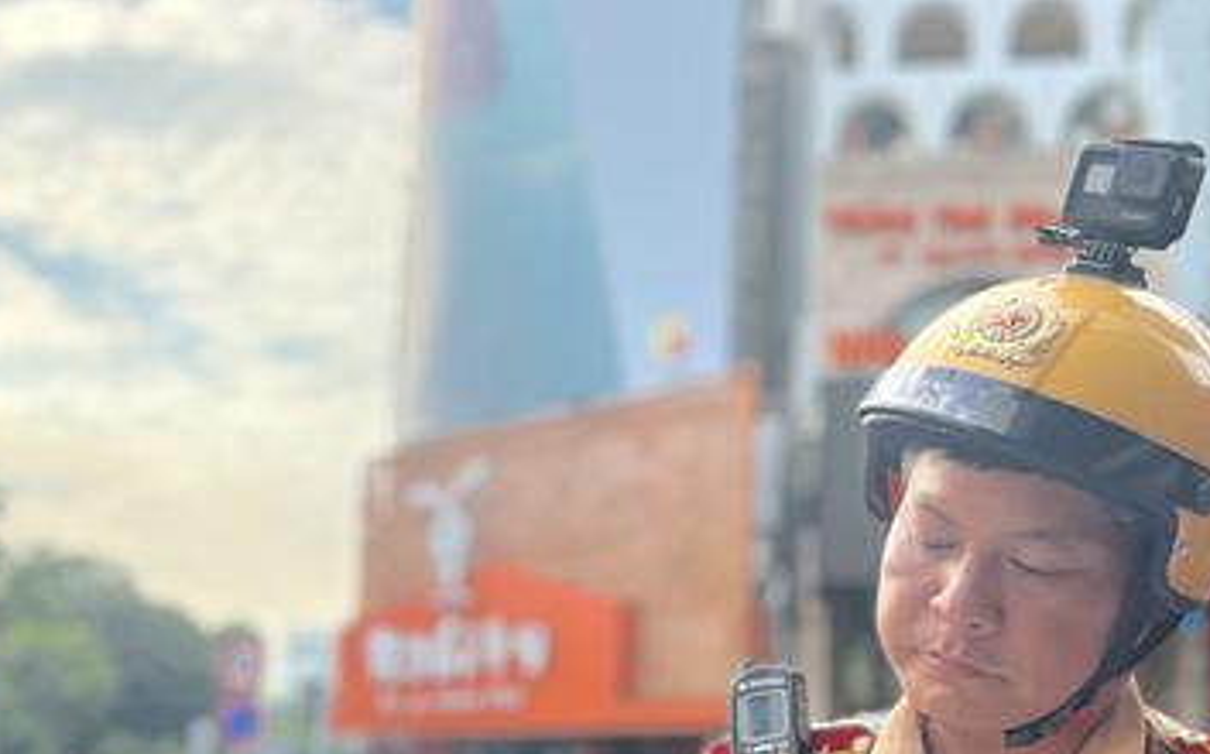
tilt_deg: +6.4
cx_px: 288
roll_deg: -3.7
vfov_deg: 25.1
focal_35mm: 50
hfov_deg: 39.1
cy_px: 655
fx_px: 1648
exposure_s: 1/2208
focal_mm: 5.7
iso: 50
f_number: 1.5
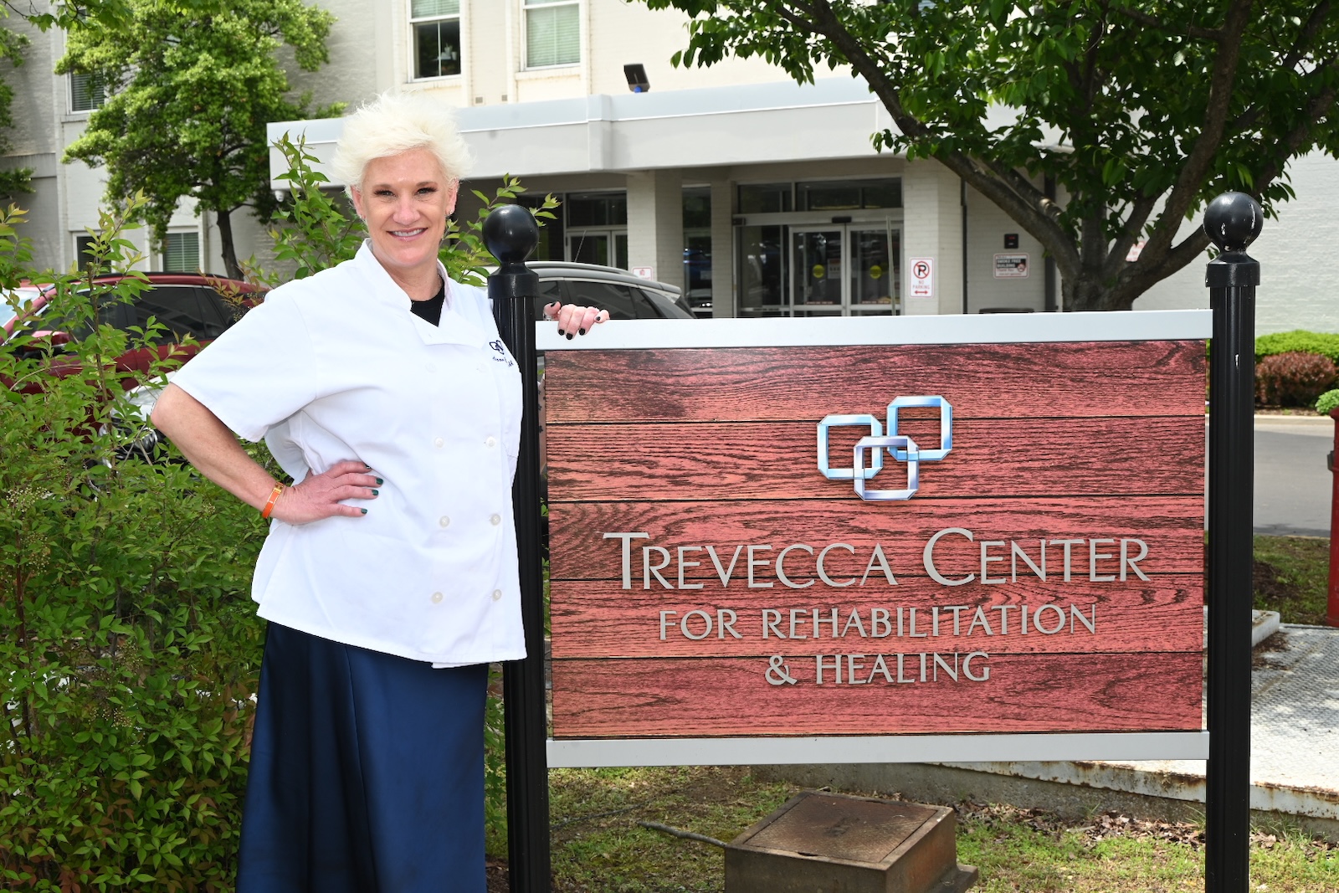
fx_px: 1711
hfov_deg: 42.7
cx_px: 670
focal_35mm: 46
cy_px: 446
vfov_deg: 29.2
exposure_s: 1/160
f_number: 11
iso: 250
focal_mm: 46
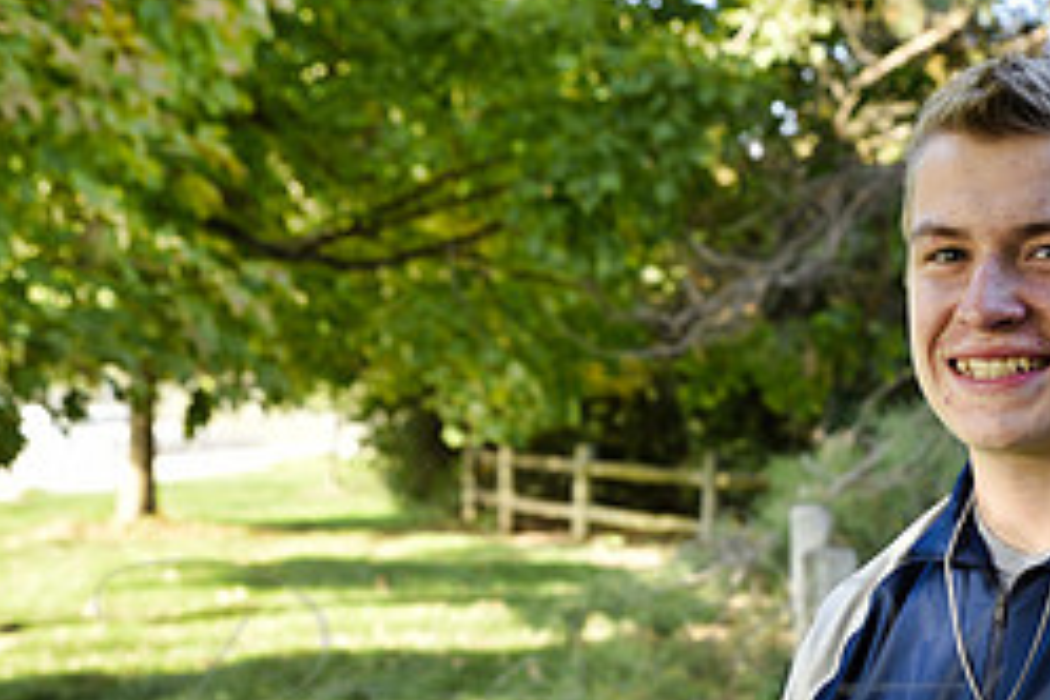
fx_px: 2712
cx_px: 932
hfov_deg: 21.5
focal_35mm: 93
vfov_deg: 14.4
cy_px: 748
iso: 200
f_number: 4.5
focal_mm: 40
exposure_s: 1/80
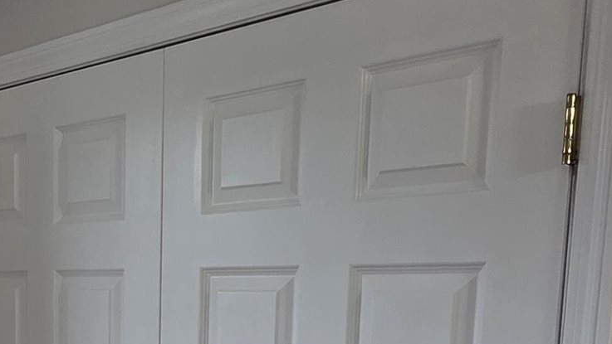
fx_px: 958
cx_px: -110
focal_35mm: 59
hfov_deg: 30.5
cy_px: 449
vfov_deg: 18.9
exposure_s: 1/120
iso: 125
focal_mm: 2.2
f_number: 1.9
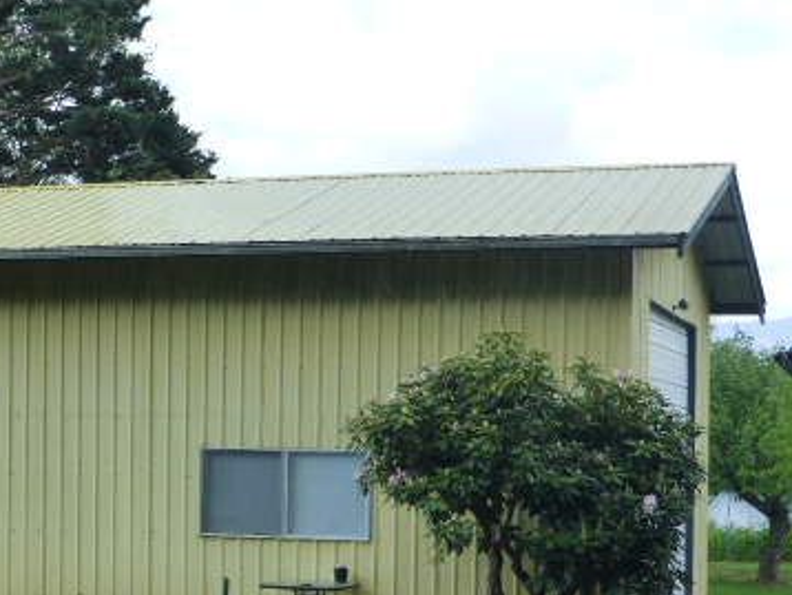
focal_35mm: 84
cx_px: 192
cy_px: 458
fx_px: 1923
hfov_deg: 23.0
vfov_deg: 17.5
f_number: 4.2
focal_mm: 8.5
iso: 160
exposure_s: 1/250
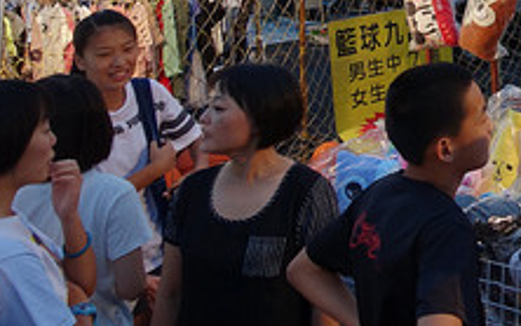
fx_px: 938
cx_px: 688
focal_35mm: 66
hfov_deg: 26.2
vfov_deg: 18.2
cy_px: -113
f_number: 2.8
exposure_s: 1/60
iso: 250
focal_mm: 8.8
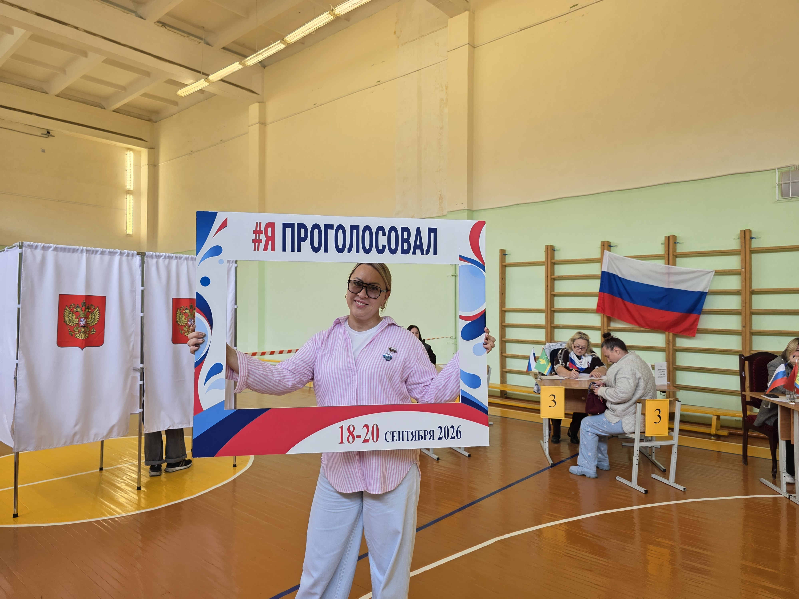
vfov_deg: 58.9
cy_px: 300
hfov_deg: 73.9
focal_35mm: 23
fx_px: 531
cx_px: 400
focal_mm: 6.3
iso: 80
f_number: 1.7
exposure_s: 1/100
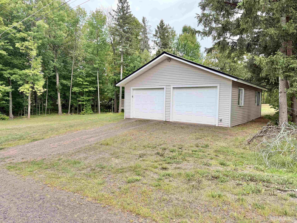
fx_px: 206
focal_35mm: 24
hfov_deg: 71.6
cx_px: 148
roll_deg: -0.7
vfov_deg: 56.8
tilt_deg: -2.8
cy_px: 112
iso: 100
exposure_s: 1/898
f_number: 1.78
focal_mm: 6.76
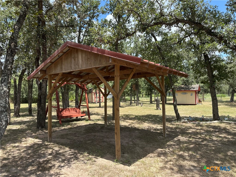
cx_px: 118
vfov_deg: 56.8
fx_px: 164
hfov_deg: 71.6
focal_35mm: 24
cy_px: 88
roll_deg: +0.3
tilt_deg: +2.1
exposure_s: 1/1495
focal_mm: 6.86
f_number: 1.78
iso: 80
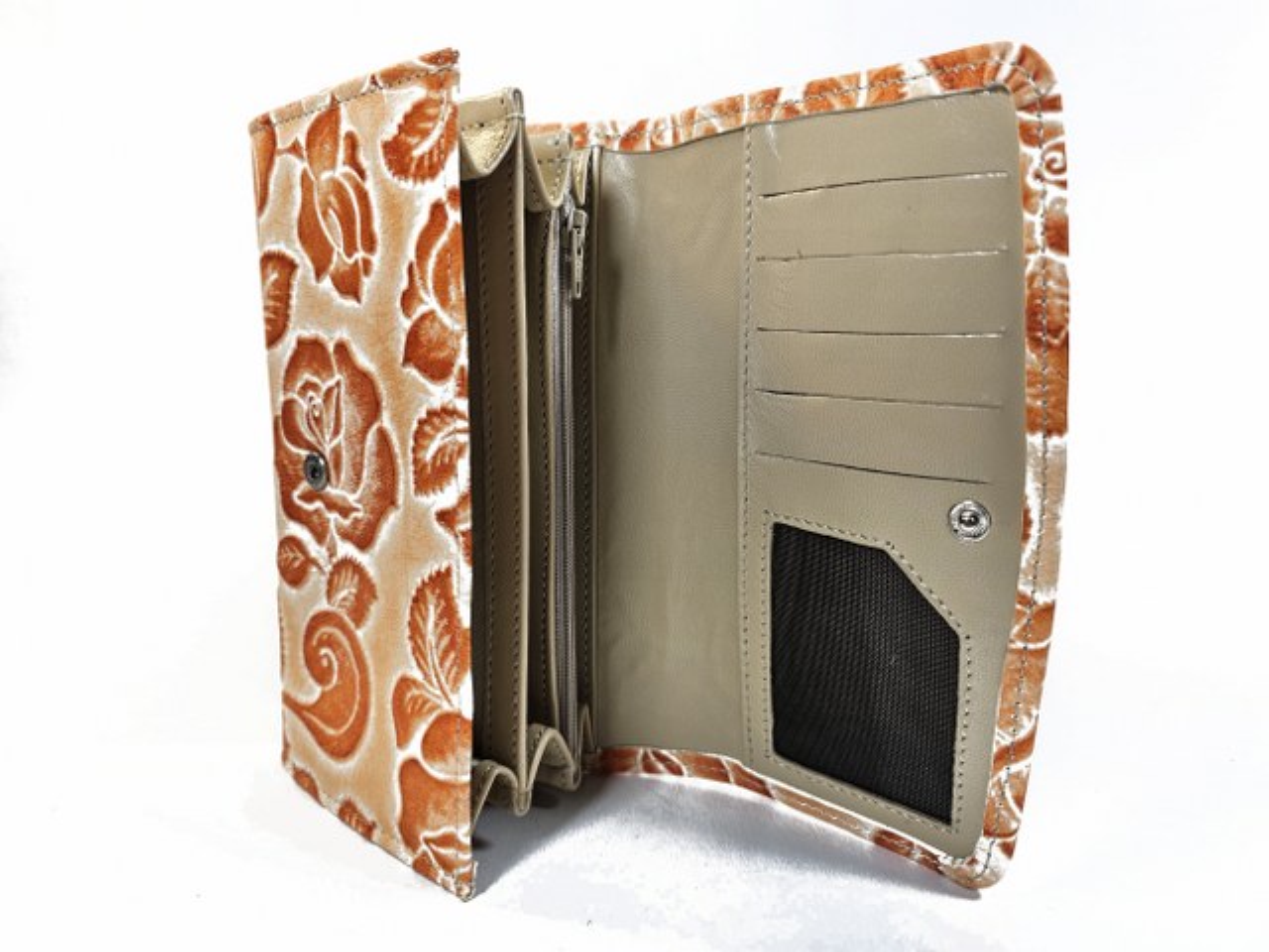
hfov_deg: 73.9
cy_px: 476
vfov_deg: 58.9
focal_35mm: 23
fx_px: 843
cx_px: 634
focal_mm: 6.3
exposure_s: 1/142
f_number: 1.7
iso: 10
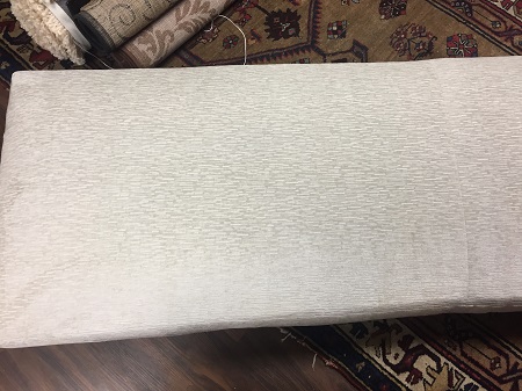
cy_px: 196
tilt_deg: -70.8
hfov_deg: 61.7
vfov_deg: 48.2
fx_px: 437
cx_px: 261
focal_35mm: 29
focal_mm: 4.15
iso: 64
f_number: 2.2
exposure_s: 1/30
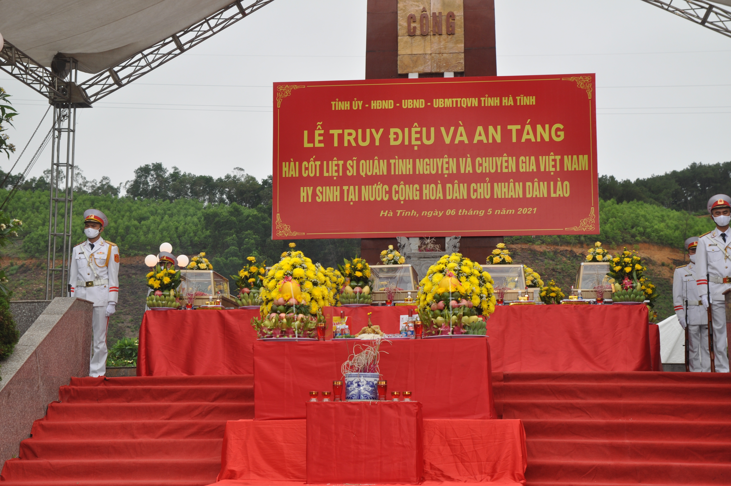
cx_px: 366
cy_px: 243
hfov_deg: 30.5
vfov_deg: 20.6
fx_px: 1339
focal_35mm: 66
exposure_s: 1/200
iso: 200
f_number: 6.3
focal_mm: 44
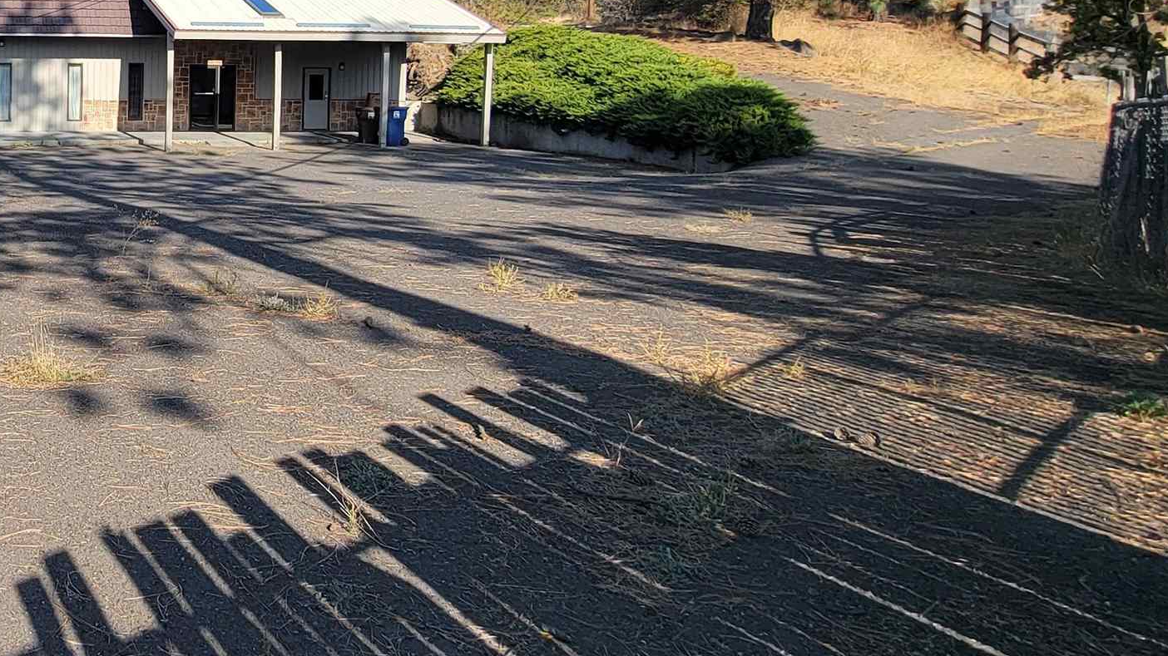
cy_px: 44
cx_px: -21
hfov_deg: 49.8
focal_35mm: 31
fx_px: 960
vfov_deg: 35.2
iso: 50
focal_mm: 2.2
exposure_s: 1/1030
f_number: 2.2
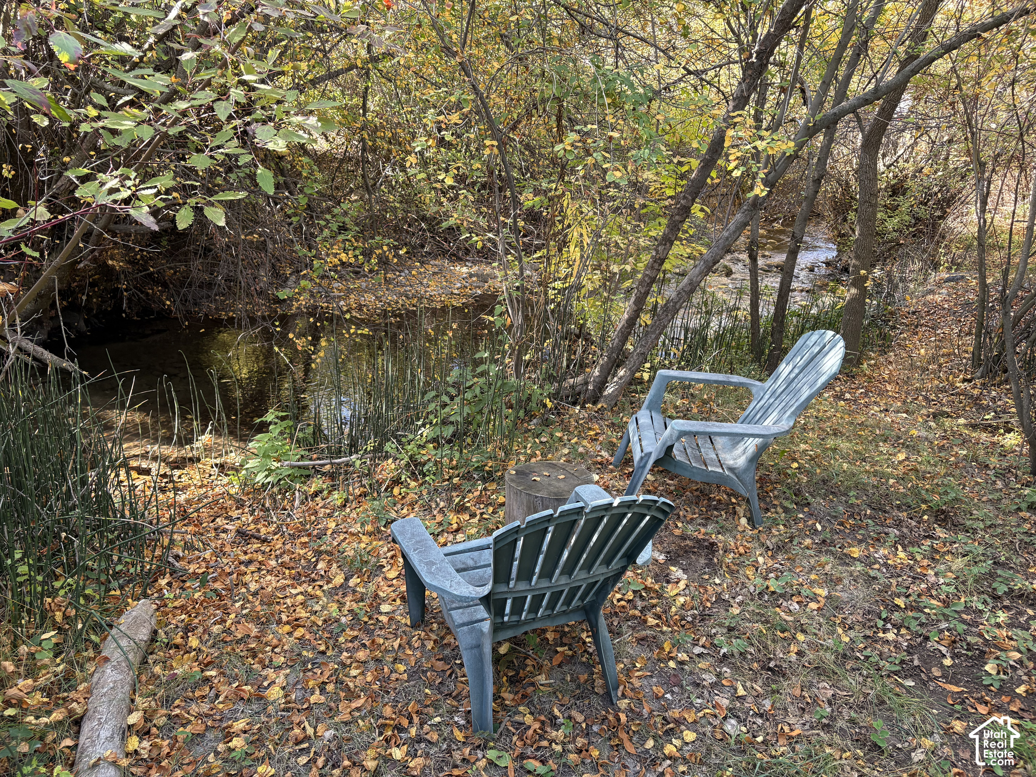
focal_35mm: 26
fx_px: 778
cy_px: 388
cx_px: 518
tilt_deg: -21.3
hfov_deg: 67.3
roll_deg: -3.0
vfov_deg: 53.1
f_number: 1.6
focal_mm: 5.96
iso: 125
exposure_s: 1/121
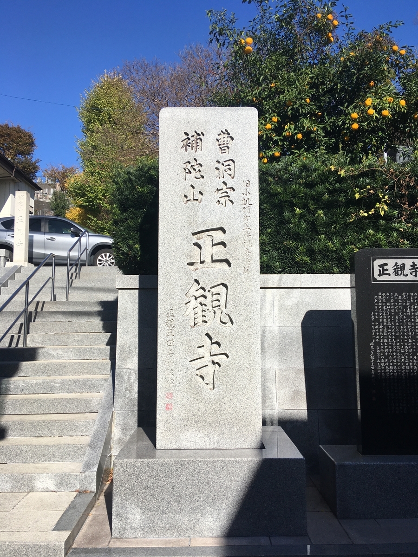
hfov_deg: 48.2
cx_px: 209
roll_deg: +0.2
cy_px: 278
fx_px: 467
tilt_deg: +6.6
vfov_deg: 61.7
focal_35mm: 29
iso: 25
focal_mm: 4.15
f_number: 2.2
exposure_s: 1/1709
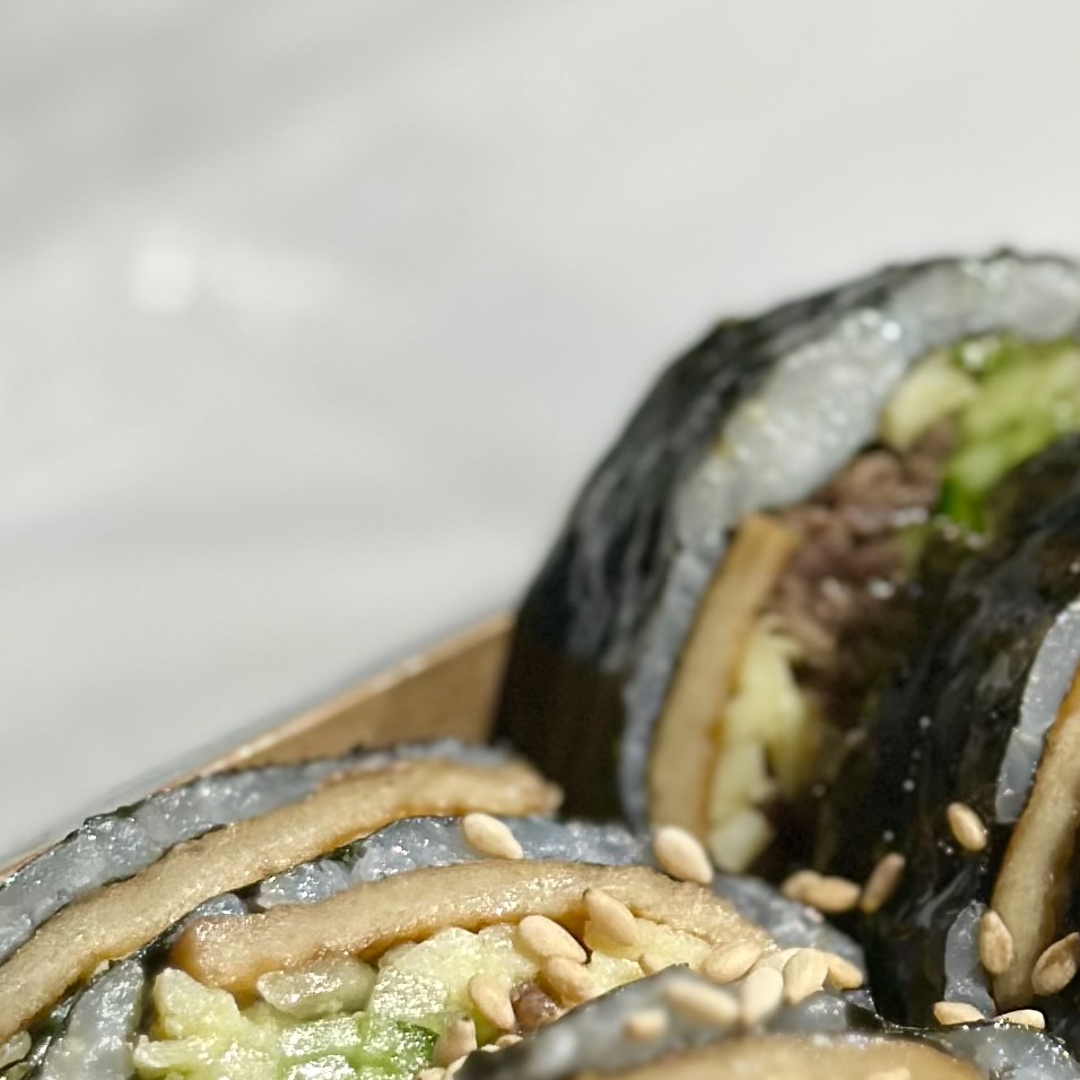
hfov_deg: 9.6
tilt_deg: -41.4
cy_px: 543
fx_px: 6318
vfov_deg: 9.8
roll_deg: -1.9
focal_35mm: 179
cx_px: 1310
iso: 125
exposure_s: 1/60
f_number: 1.78
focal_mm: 6.86
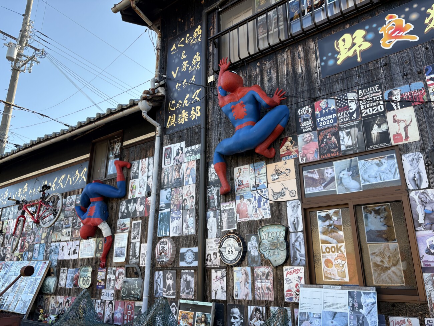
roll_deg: +1.4
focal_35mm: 26
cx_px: 217
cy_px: 163
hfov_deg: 67.3
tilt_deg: +18.8
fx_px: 326
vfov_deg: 53.1
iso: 50
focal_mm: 5.96
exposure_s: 1/647
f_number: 1.6
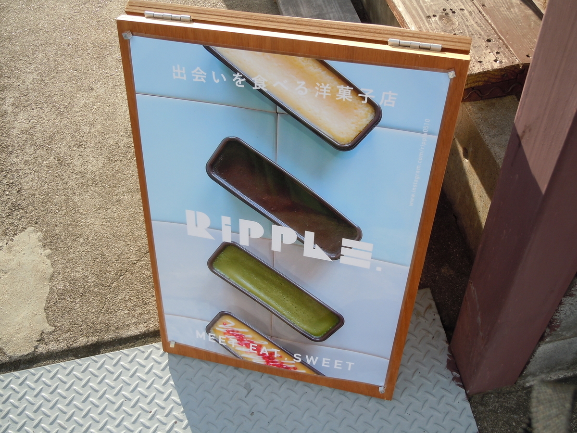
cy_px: 216
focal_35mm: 33
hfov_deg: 55.4
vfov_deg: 42.9
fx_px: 550
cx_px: 288
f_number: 4
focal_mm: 5.9
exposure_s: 1/250
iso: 100
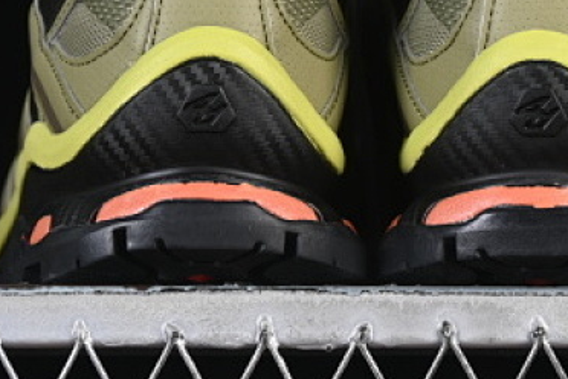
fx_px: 3439
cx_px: 379
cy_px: -53
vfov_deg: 6.3
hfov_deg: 9.4
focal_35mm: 218
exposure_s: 1/60
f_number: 7.1
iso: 160
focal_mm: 50
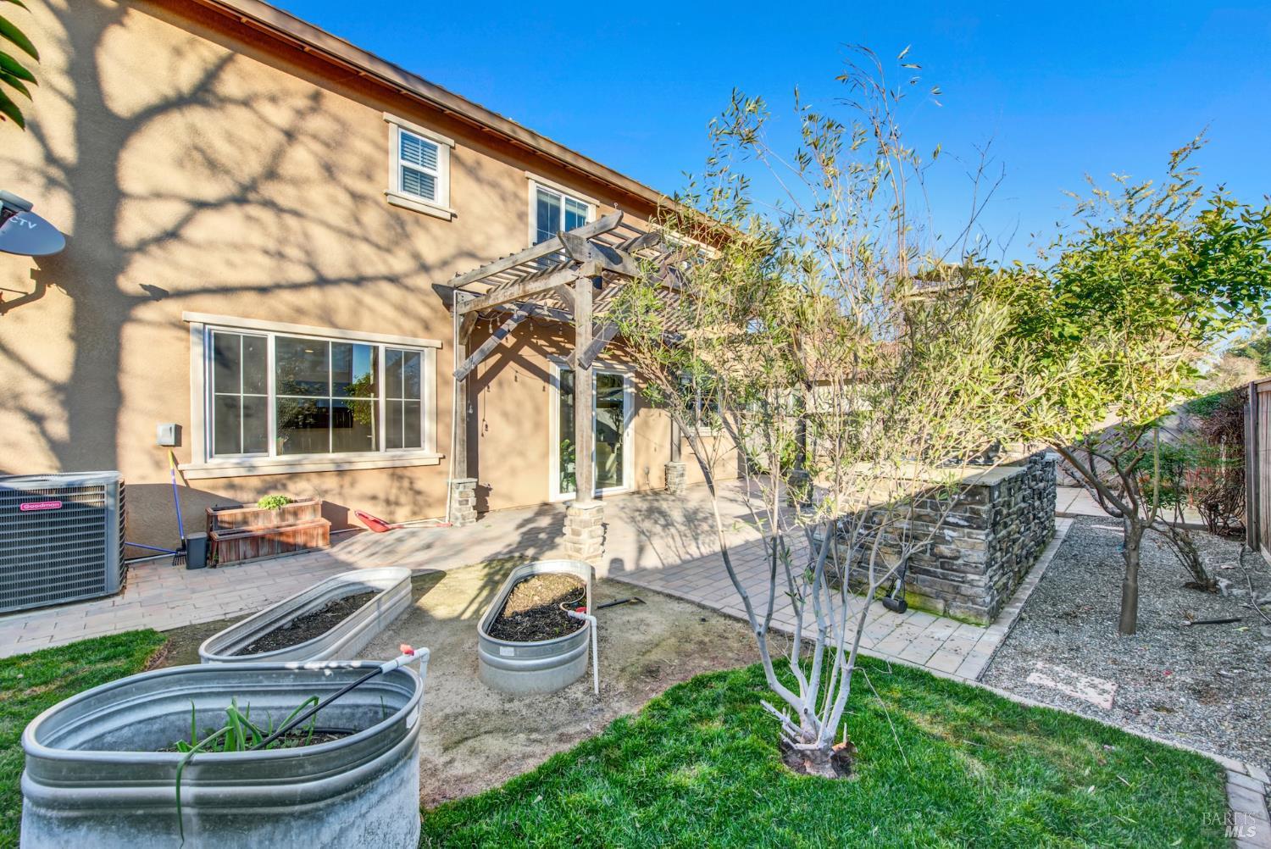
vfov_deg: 81.3
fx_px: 495
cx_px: 636
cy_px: 424
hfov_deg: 104.2
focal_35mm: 14
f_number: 14
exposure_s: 1/30
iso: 100
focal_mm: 14
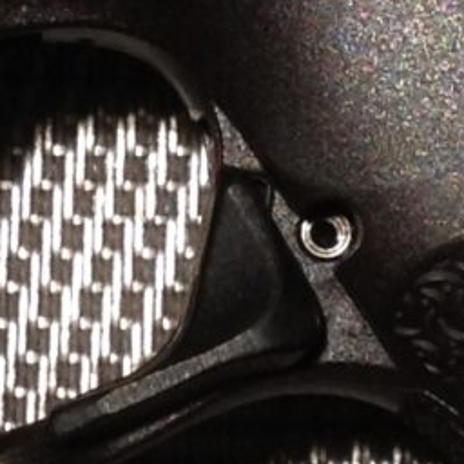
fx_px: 4686
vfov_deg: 5.7
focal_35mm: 309
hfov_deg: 5.7
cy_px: 98
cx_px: -2
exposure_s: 1/20
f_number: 2.4
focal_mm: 4.28
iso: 80
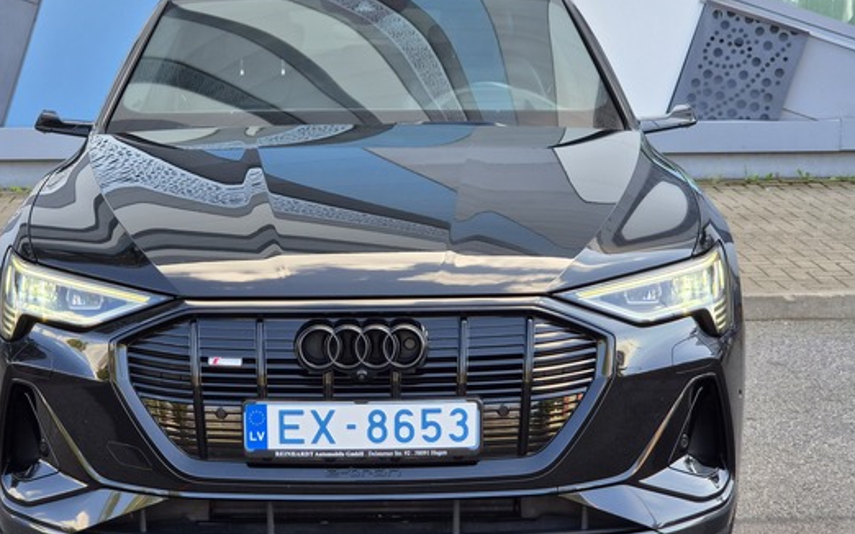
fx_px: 2073
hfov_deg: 23.3
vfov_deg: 14.7
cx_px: 358
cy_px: 249
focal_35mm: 89
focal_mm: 7
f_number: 2.4
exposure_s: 1/163
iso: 32
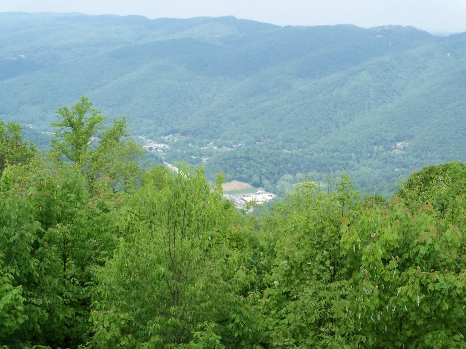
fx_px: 808
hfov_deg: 32.2
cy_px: 174
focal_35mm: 60
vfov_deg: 24.4
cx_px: 233
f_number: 3.4
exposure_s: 1/800
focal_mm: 10.7
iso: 80
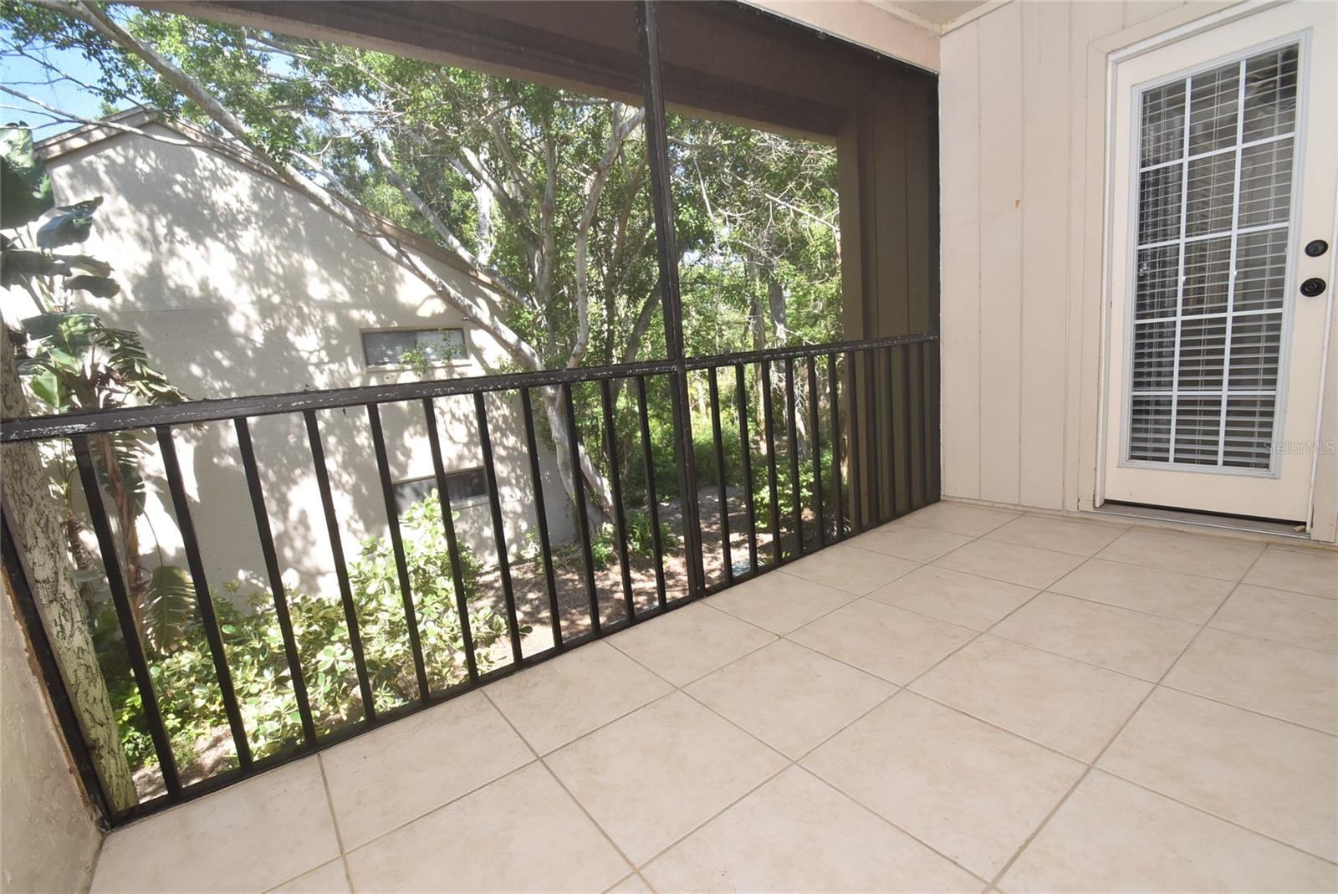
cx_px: 669
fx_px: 558
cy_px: 447
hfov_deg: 100.4
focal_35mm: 15
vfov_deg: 77.4
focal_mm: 10
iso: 500
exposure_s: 1/125
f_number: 5.6
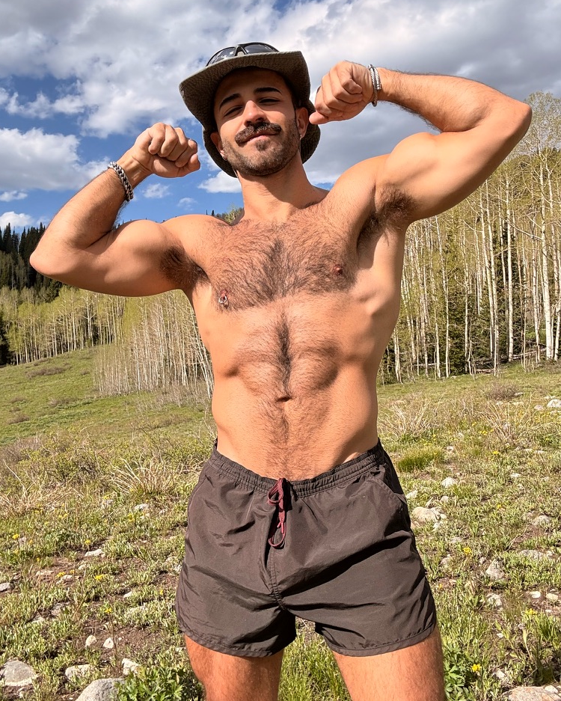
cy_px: 327
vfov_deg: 55.6
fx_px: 664
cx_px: 282
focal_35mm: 32
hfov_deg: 45.8
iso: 25
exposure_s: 1/1316
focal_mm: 2.69
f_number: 1.9
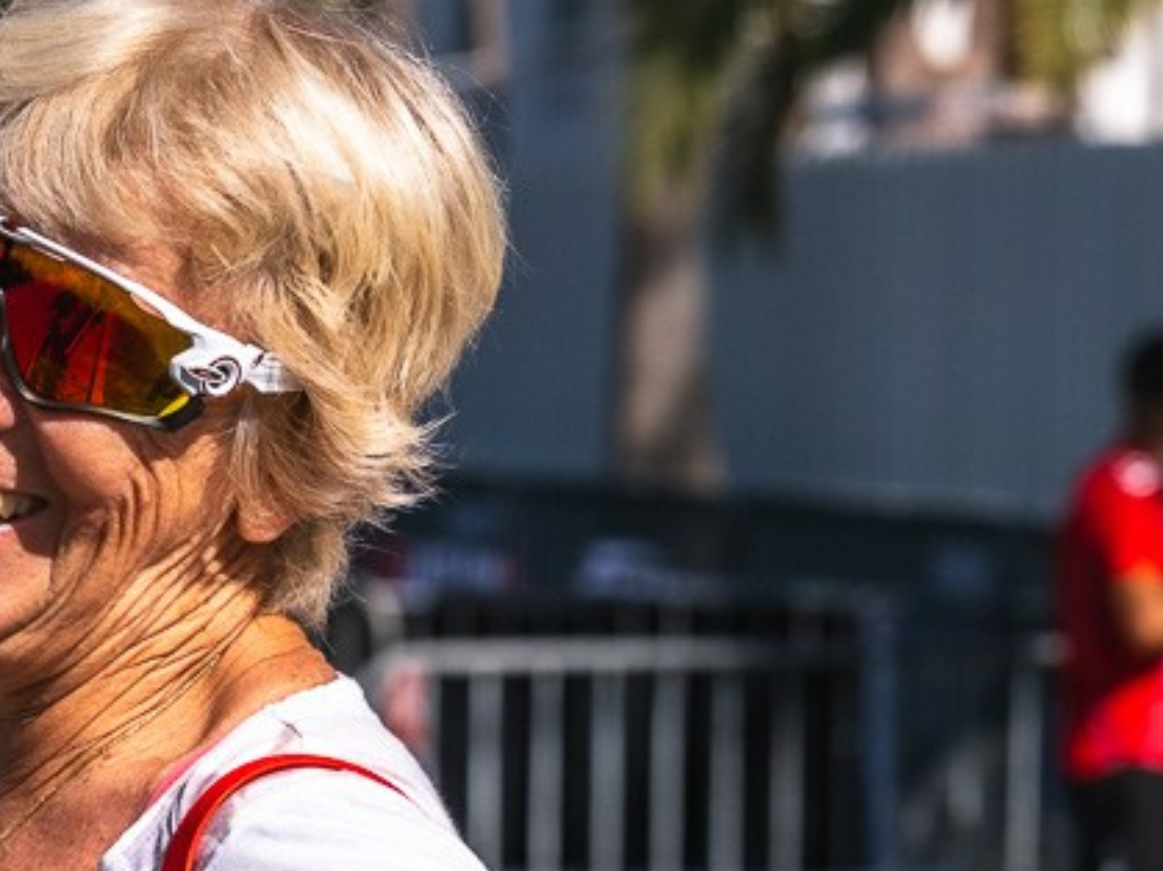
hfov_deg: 6.1
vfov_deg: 4.6
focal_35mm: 323
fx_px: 10849
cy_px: 1069
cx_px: -247
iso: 320
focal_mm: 110
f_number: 7.1
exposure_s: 1/2500
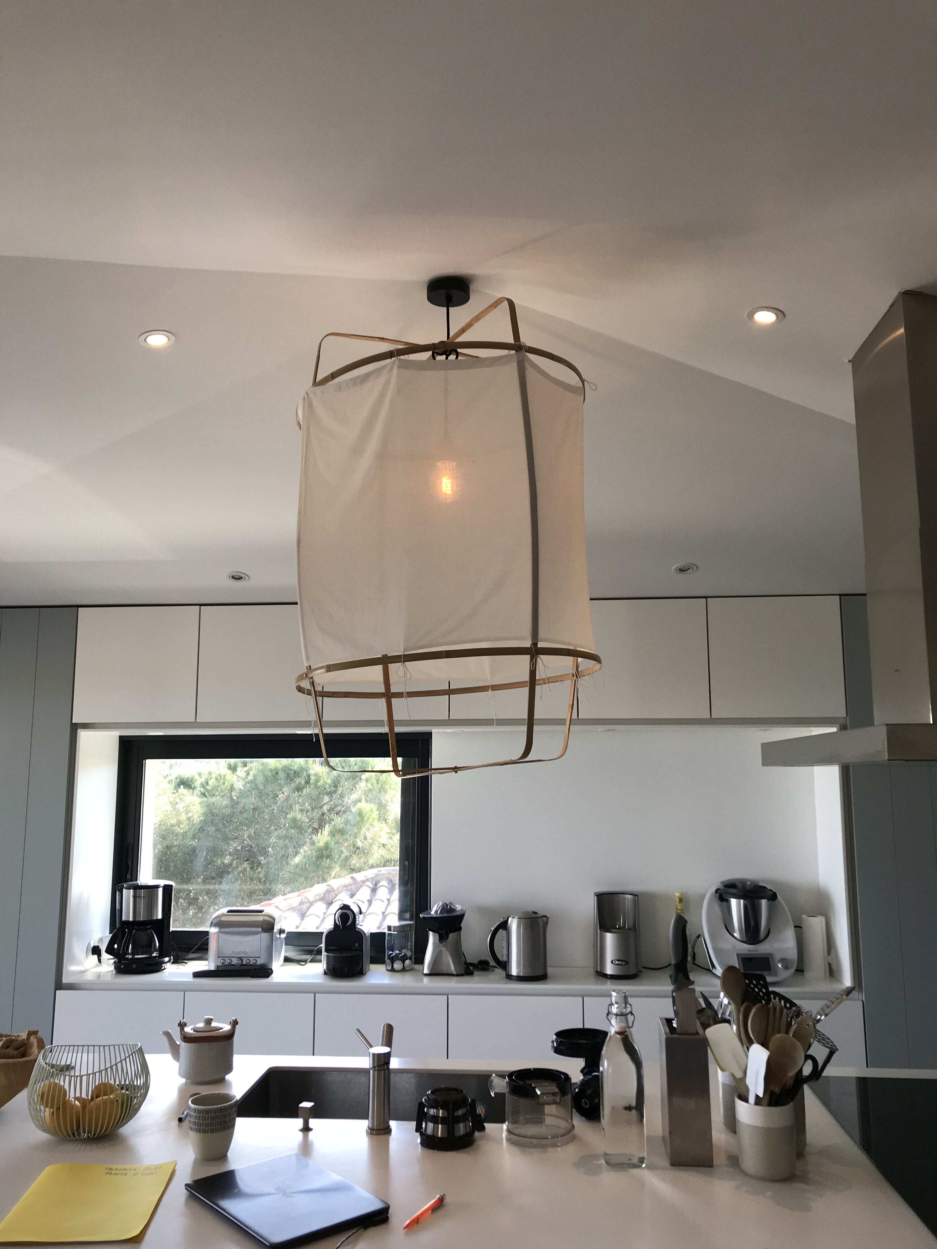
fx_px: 1011
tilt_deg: +9.1
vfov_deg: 63.4
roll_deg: +0.0
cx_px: 468
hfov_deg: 49.7
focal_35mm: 28
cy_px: 624
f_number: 1.8
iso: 25
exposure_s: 1/100
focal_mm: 3.99
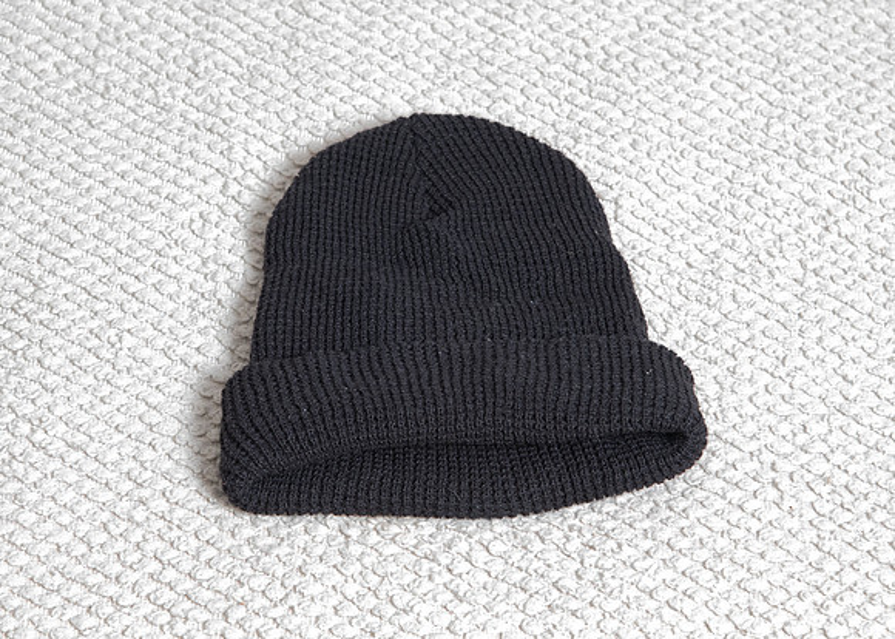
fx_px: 4153
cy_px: 331
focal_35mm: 163
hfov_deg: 12.3
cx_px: 455
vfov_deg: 8.8
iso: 2500
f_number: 9
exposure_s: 1/125
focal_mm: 105
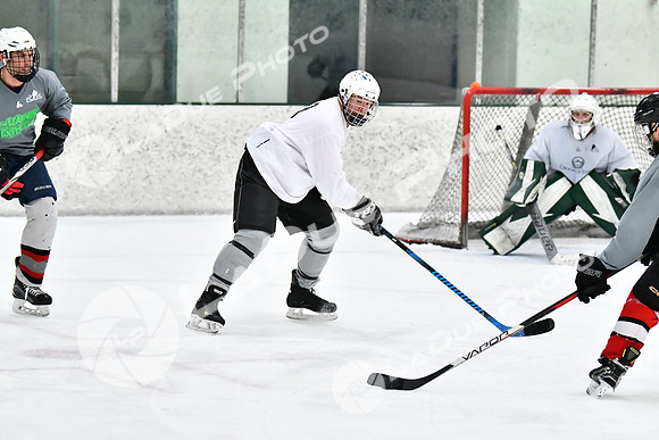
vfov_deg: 8.2
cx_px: 330
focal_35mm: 168
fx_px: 3076
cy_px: 220
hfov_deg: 12.2
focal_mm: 112
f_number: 2.8
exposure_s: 1/1600
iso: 6400
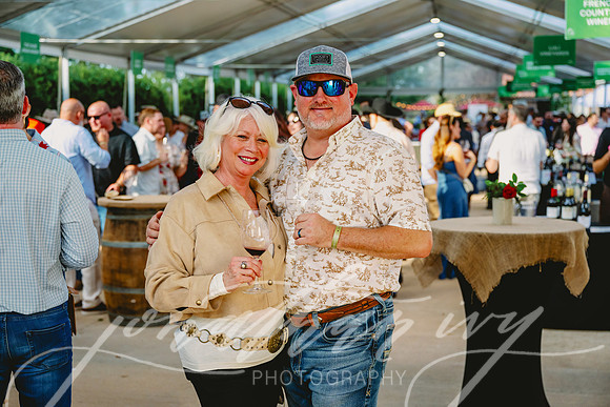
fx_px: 881
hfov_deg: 38.2
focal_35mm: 52
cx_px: 305
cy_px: 204
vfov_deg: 26.0
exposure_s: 1/1600
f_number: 3.5
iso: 800
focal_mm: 52
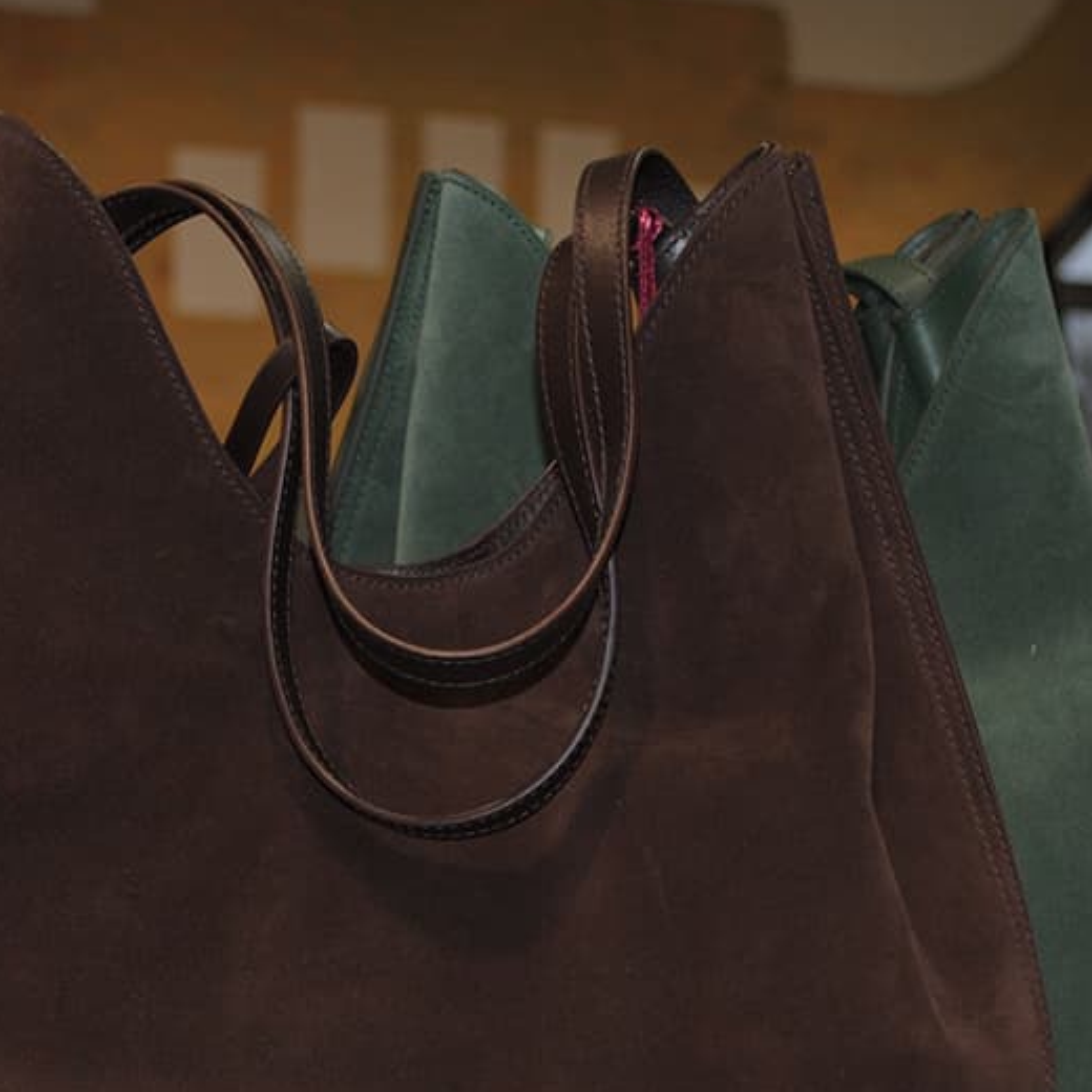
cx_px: 340
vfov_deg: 16.4
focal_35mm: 106
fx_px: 3783
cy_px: 779
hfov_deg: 16.4
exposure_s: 1/60
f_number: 5
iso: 200
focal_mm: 36
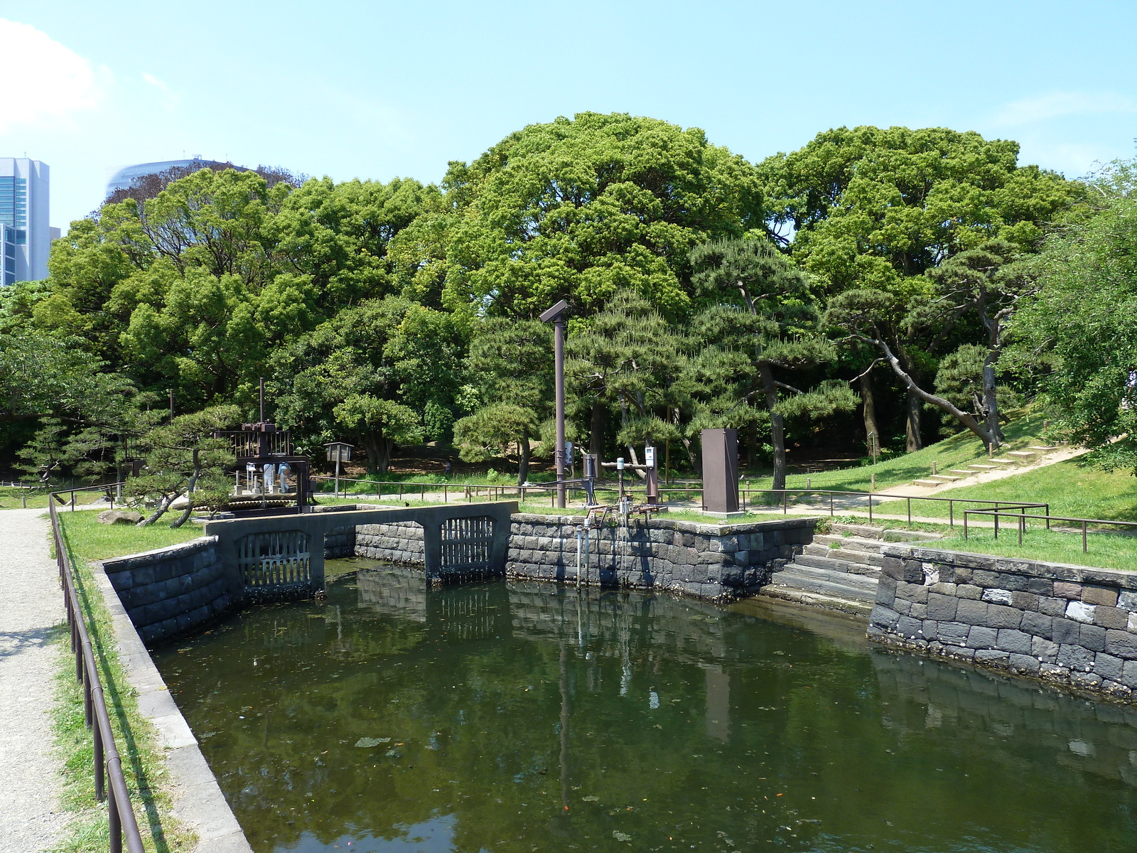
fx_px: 821
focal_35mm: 25
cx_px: 568
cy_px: 426
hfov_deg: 69.4
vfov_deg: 54.9
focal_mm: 4.1
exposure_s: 1/250
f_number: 4
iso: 80
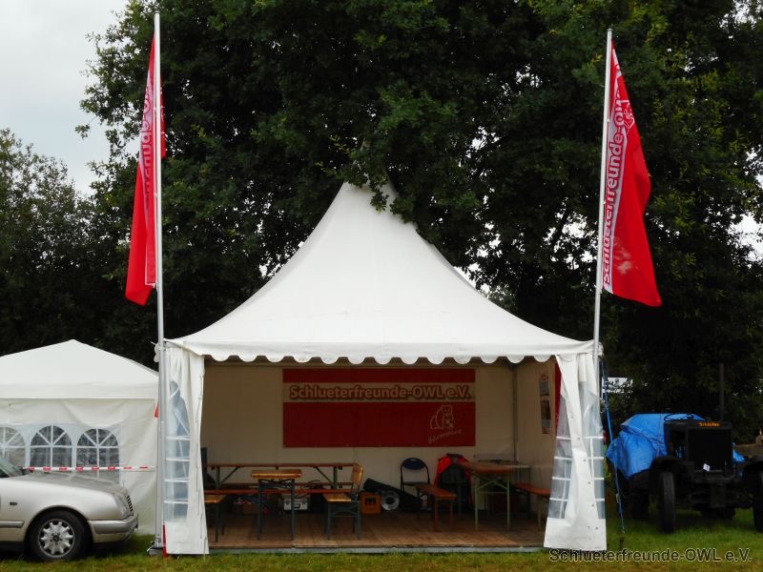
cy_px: 286
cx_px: 382
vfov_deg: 24.8
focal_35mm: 59
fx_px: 1300
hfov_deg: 32.7
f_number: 5.1
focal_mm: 10.5
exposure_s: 1/100
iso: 80
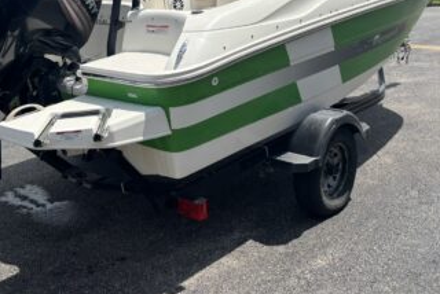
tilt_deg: -6.6
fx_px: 550
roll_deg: +2.8
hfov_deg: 43.1
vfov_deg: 29.0
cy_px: 41
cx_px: 157
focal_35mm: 45
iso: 50
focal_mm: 5.96
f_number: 1.6
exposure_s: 1/5952
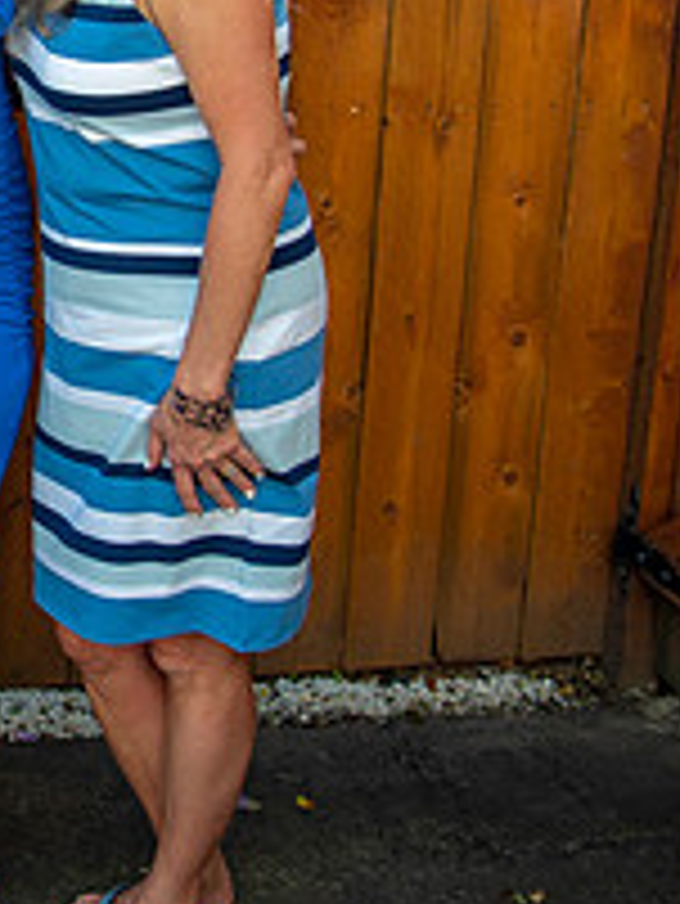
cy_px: 214
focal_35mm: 75
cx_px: -126
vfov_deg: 25.6
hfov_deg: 18.7
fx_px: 1962
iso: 125
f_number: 4
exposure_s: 1/320
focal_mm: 27
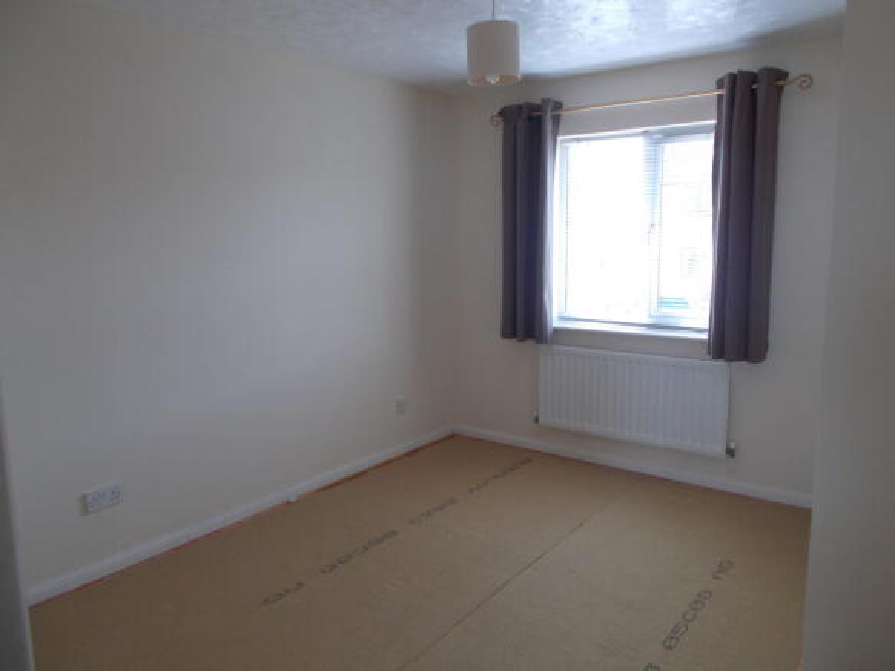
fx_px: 672
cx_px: 448
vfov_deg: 53.0
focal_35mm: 26
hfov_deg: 67.3
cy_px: 336
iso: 100
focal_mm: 4.6
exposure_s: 1/25
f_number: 3.2
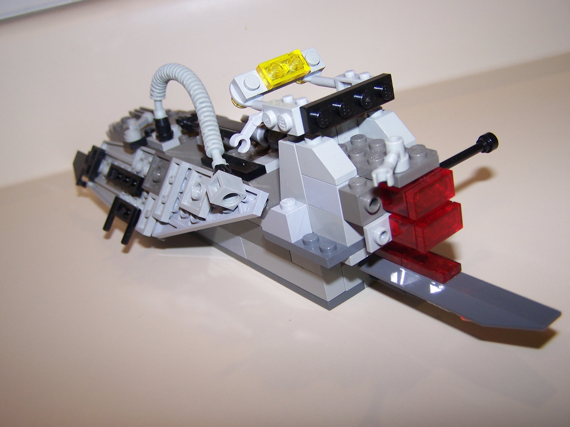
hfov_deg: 49.0
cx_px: 285
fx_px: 626
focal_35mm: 38
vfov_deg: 37.7
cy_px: 214
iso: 80
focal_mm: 6.3
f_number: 2.8
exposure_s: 1/60
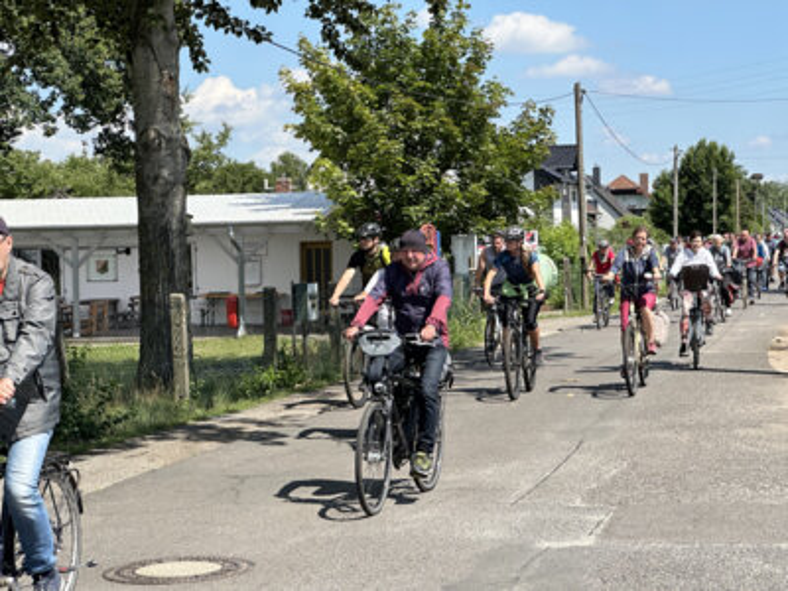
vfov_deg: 19.1
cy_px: 296
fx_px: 1753
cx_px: 394
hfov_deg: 25.3
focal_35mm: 77
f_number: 2.8
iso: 32
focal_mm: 9
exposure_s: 1/552
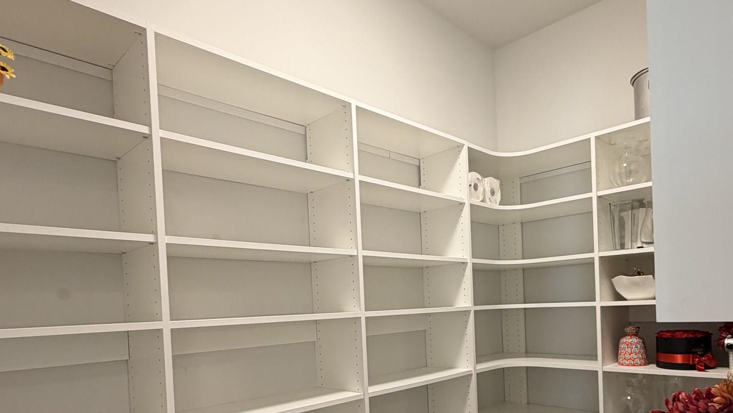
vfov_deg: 44.1
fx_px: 486
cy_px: 321
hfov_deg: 73.8
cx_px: 406
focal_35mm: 25
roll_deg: +1.9
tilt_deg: -2.1
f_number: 2.2
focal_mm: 2.22
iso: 200
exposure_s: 1/60
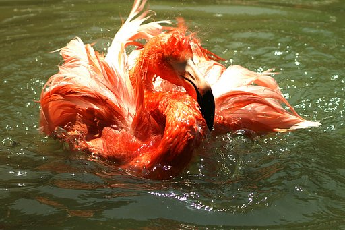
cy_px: 115
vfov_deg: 9.1
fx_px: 1437
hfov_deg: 13.7
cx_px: 172
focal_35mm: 150
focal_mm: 100
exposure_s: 1/500
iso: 100
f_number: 5
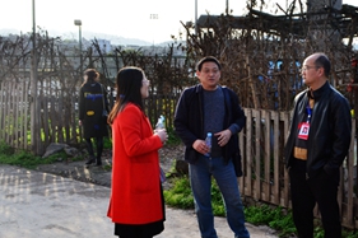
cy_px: 110
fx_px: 477
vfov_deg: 28.0
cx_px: 293
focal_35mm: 48
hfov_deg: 39.3
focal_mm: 18
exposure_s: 1/200
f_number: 10
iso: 400
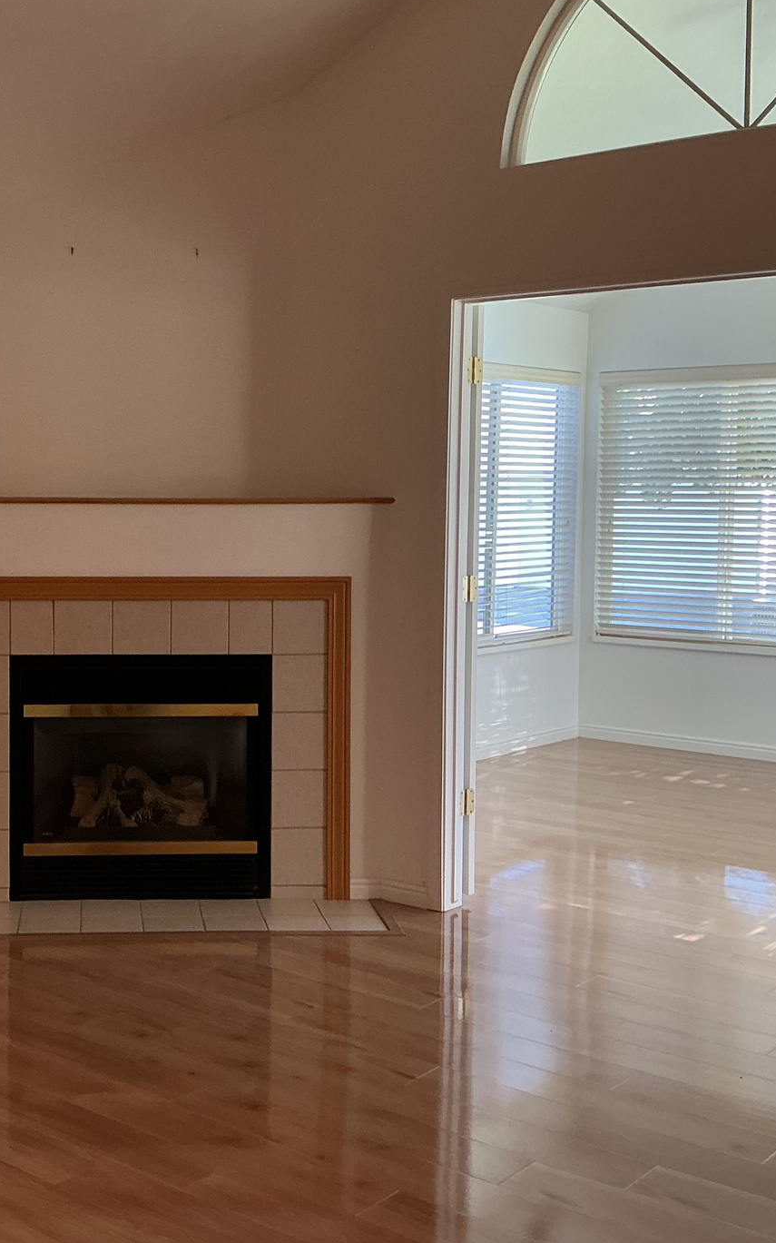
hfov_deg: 27.5
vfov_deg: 43.5
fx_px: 1557
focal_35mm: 46
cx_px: 165
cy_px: 583
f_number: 1.8
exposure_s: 1/60
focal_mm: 3
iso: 100
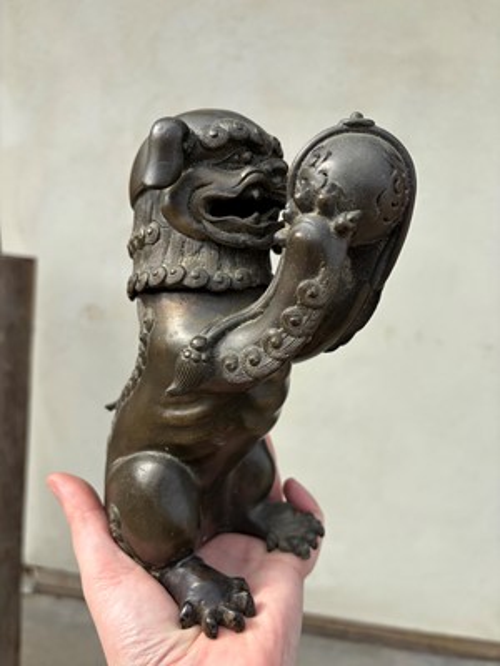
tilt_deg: -17.0
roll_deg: -3.1
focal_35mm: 26
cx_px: 250
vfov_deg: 67.3
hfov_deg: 53.1
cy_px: 333
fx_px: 501
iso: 50
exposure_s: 1/1484
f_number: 1.6
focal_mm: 5.96
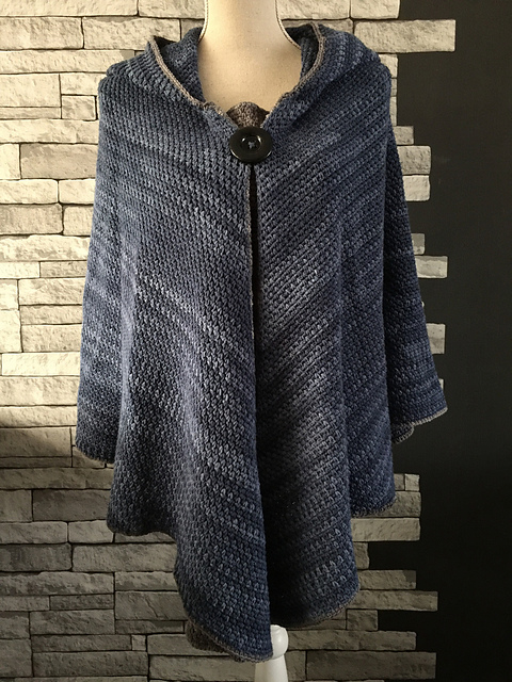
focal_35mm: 29
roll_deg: -0.1
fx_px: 572
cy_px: 341
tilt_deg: -5.1
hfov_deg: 48.2
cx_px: 256
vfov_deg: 61.7
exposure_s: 1/8
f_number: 2.2
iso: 160
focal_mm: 4.15
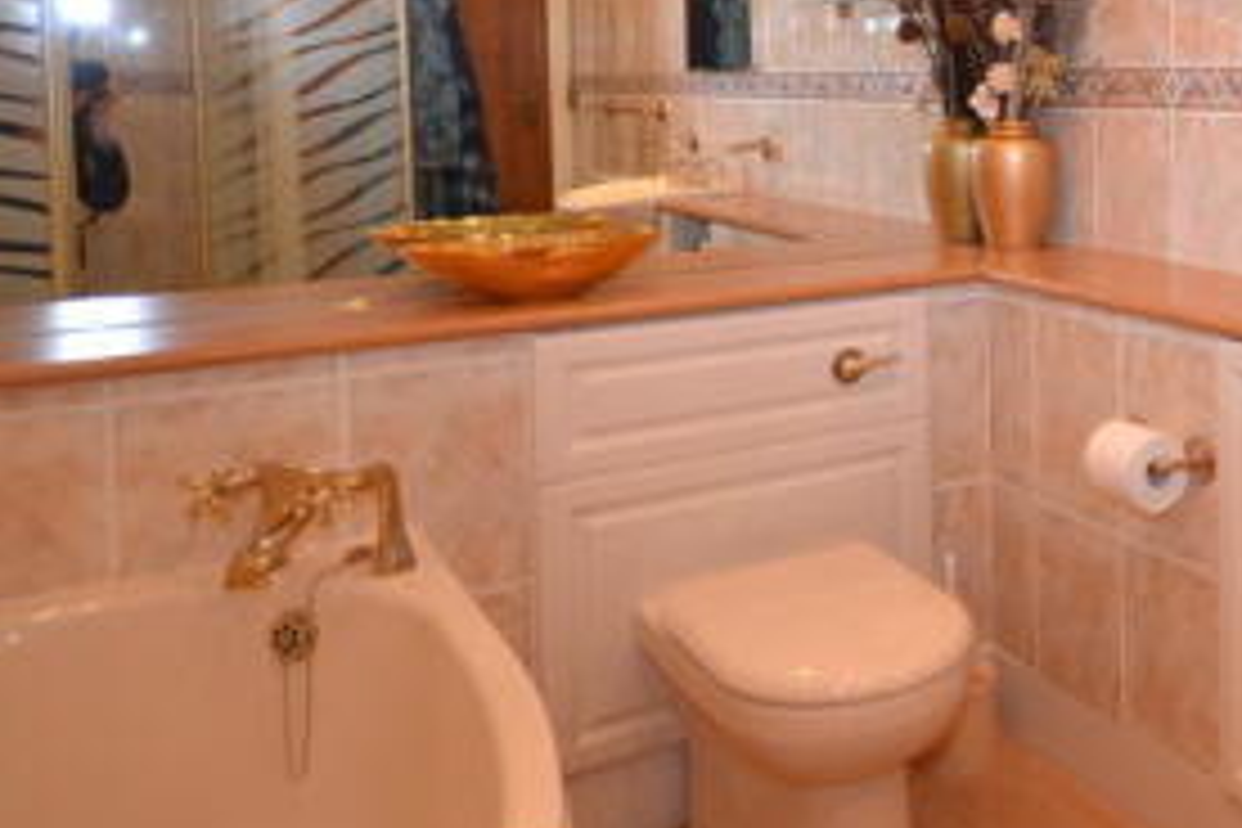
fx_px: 1352
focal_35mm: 39
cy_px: 101
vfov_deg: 32.5
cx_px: 1181
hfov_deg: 43.7
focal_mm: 11
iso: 1000
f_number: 4.2
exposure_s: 1/60
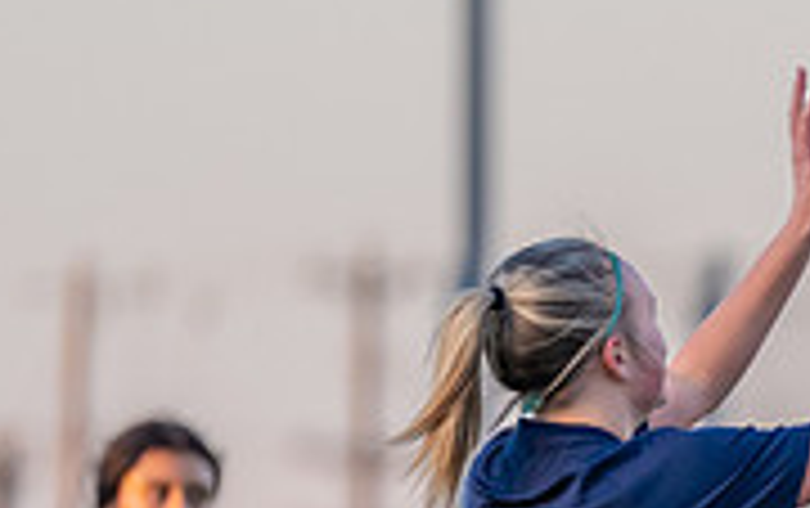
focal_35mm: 986
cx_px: 1368
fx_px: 21793
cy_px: 718
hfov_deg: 2.1
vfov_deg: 1.3
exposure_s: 1/1000
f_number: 2.8
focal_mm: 200
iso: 640
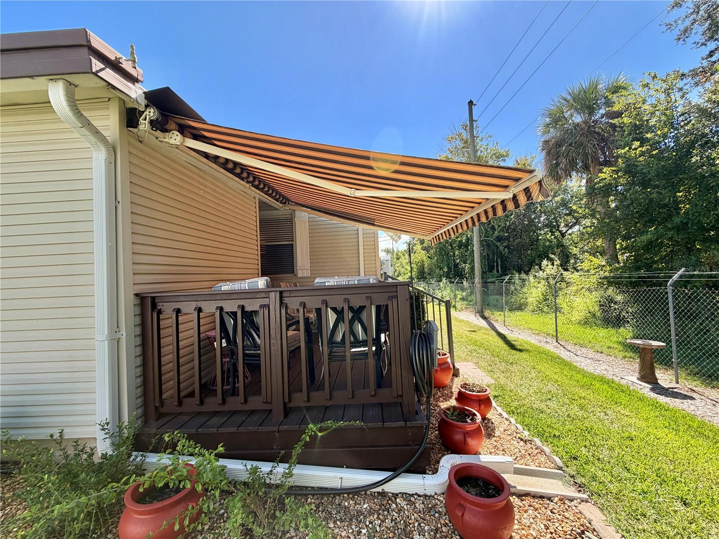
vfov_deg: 85.7
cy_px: 270
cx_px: 360
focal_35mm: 14
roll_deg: +2.9
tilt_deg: +3.3
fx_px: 291
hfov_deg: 102.1
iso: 40
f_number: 2.2
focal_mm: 2.22
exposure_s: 1/701
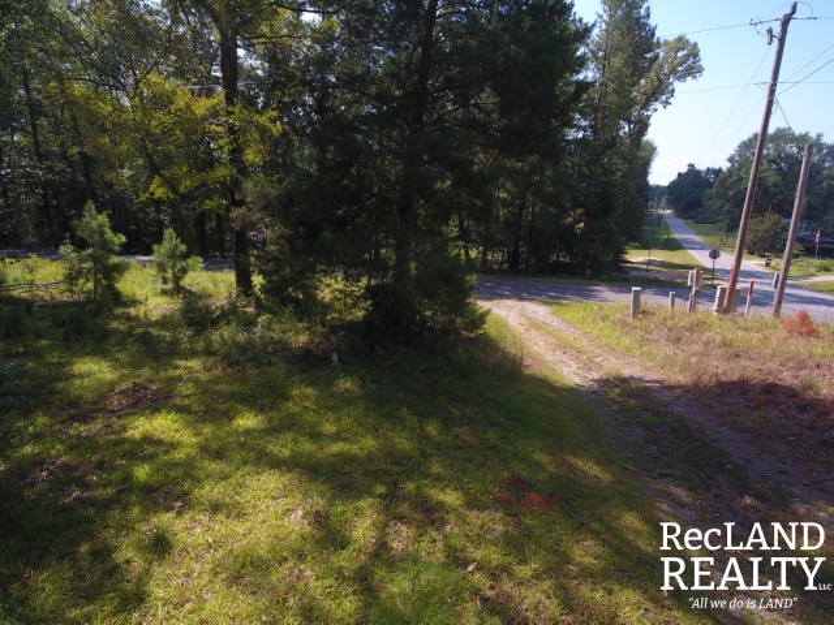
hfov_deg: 81.7
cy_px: 312
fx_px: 482
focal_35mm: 20
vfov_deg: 66.0
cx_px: 417
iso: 100
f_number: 2.8
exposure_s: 1/349
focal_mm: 3.61
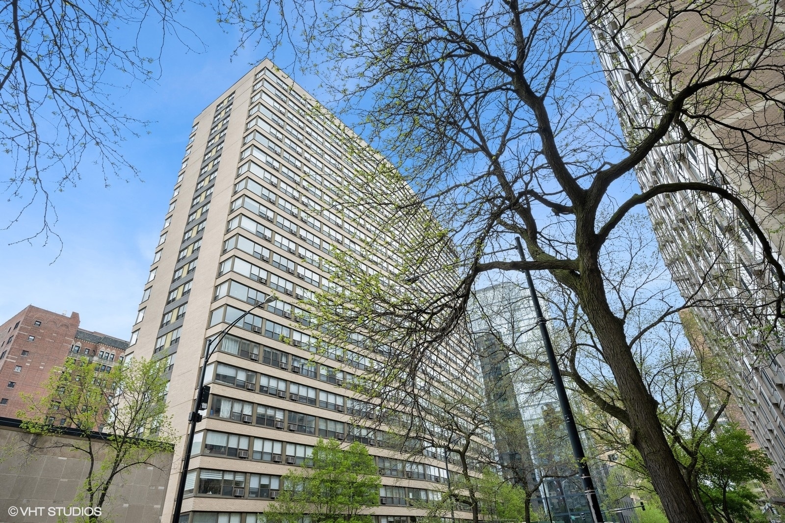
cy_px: 262
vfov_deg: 63.2
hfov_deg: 85.4
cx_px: 392
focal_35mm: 20
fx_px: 425
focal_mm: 19.5
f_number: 9.5
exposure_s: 1/45
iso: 200
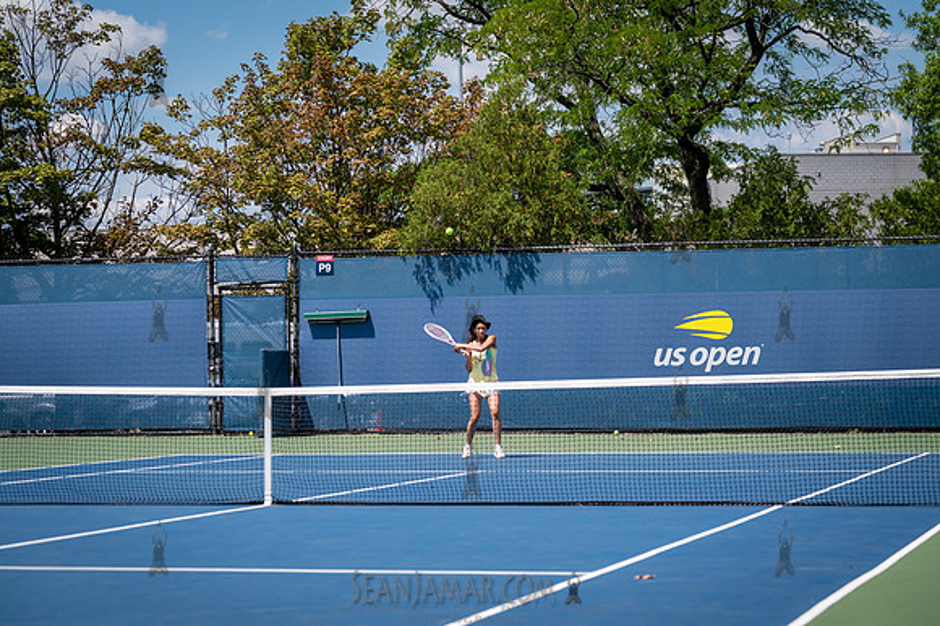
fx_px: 2375
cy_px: 313
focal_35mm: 91
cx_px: 470
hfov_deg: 22.4
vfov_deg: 15.0
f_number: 4
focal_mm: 87
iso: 100
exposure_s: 1/800
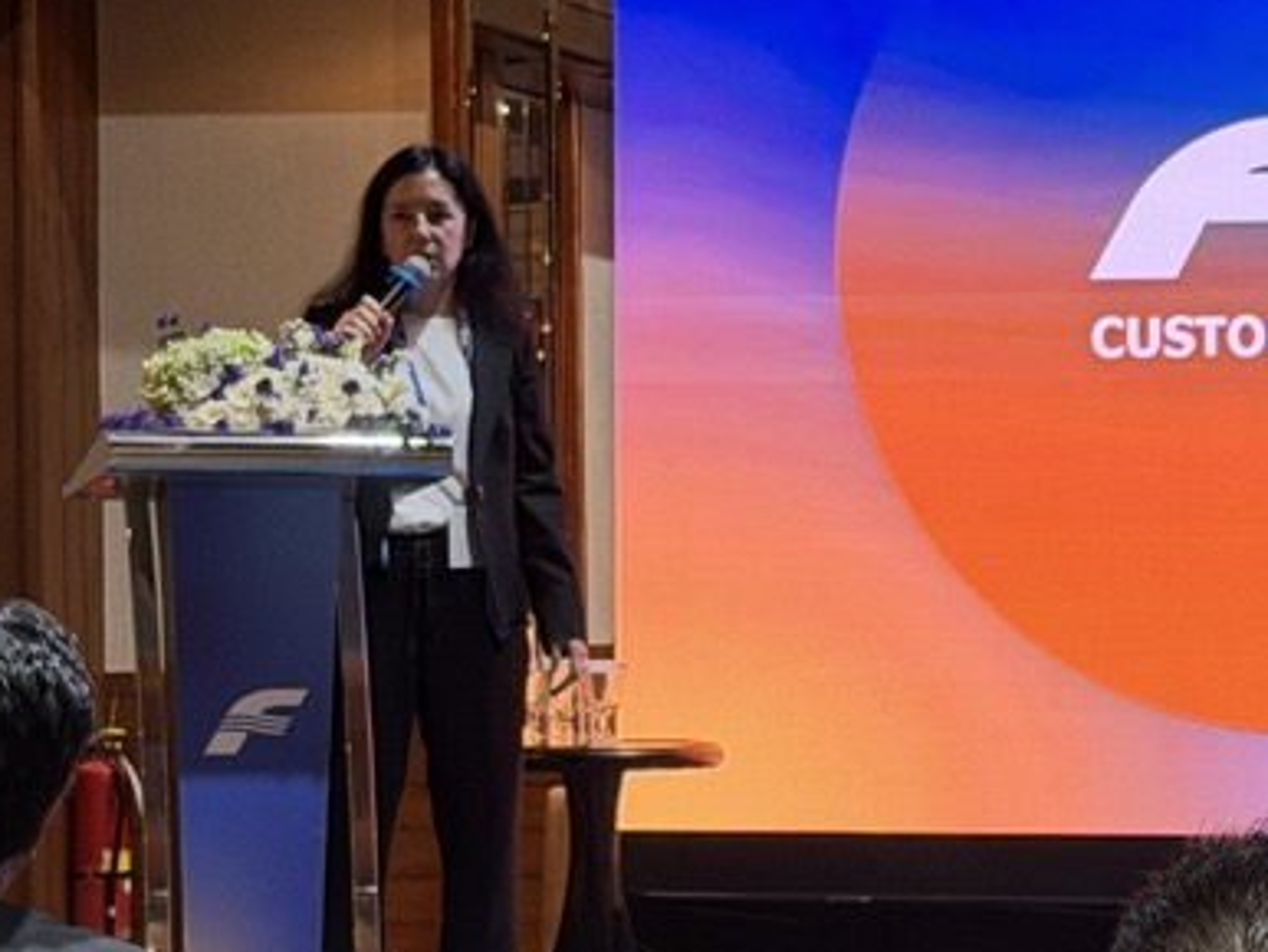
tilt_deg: -0.4
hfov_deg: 12.3
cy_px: 555
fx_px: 5828
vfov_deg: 9.3
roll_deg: +0.8
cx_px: 1114
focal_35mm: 159
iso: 200
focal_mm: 6.76
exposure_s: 1/60
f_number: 1.78
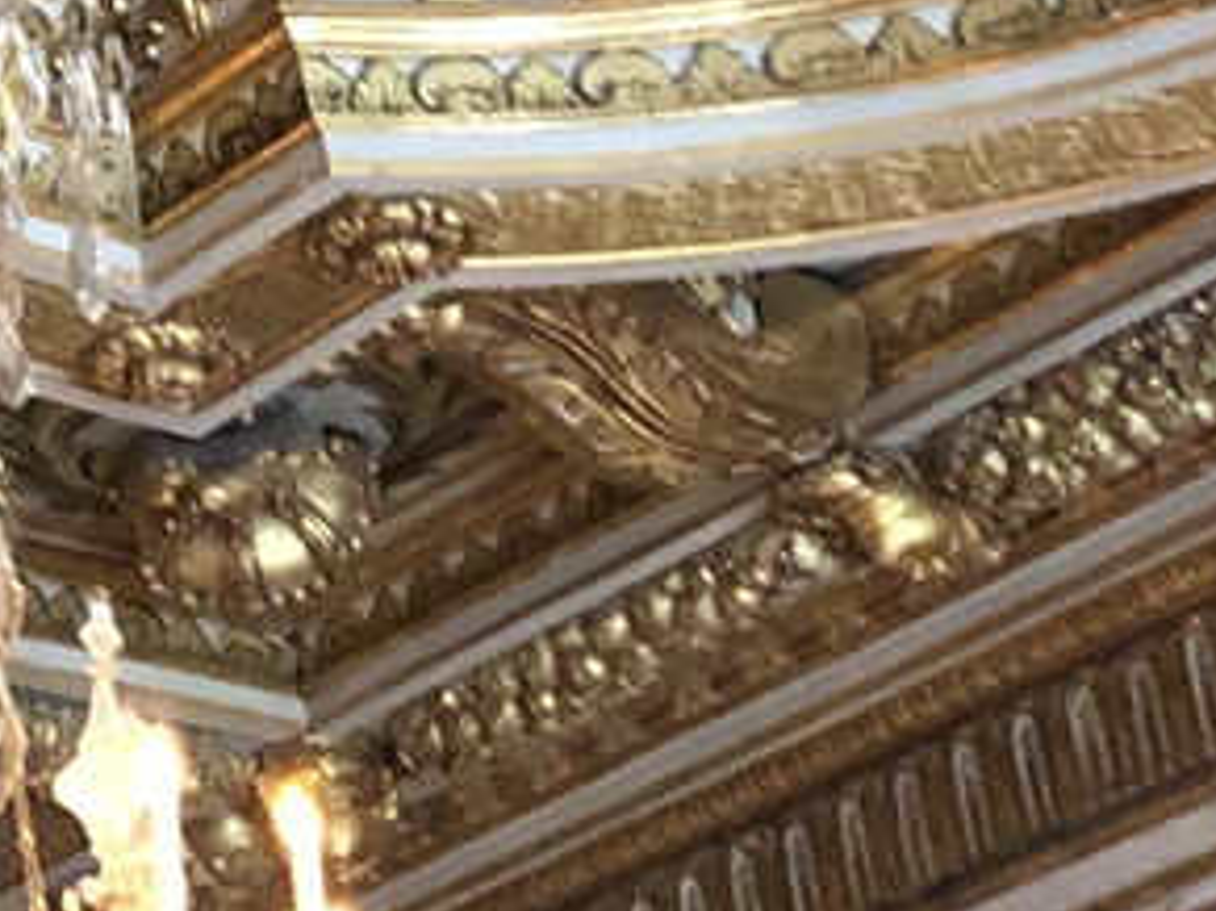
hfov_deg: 12.5
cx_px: -338
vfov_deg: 8.6
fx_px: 5408
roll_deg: +2.0
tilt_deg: +42.0
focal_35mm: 154
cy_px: -1387
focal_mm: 4
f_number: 1.8
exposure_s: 1/6
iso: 100
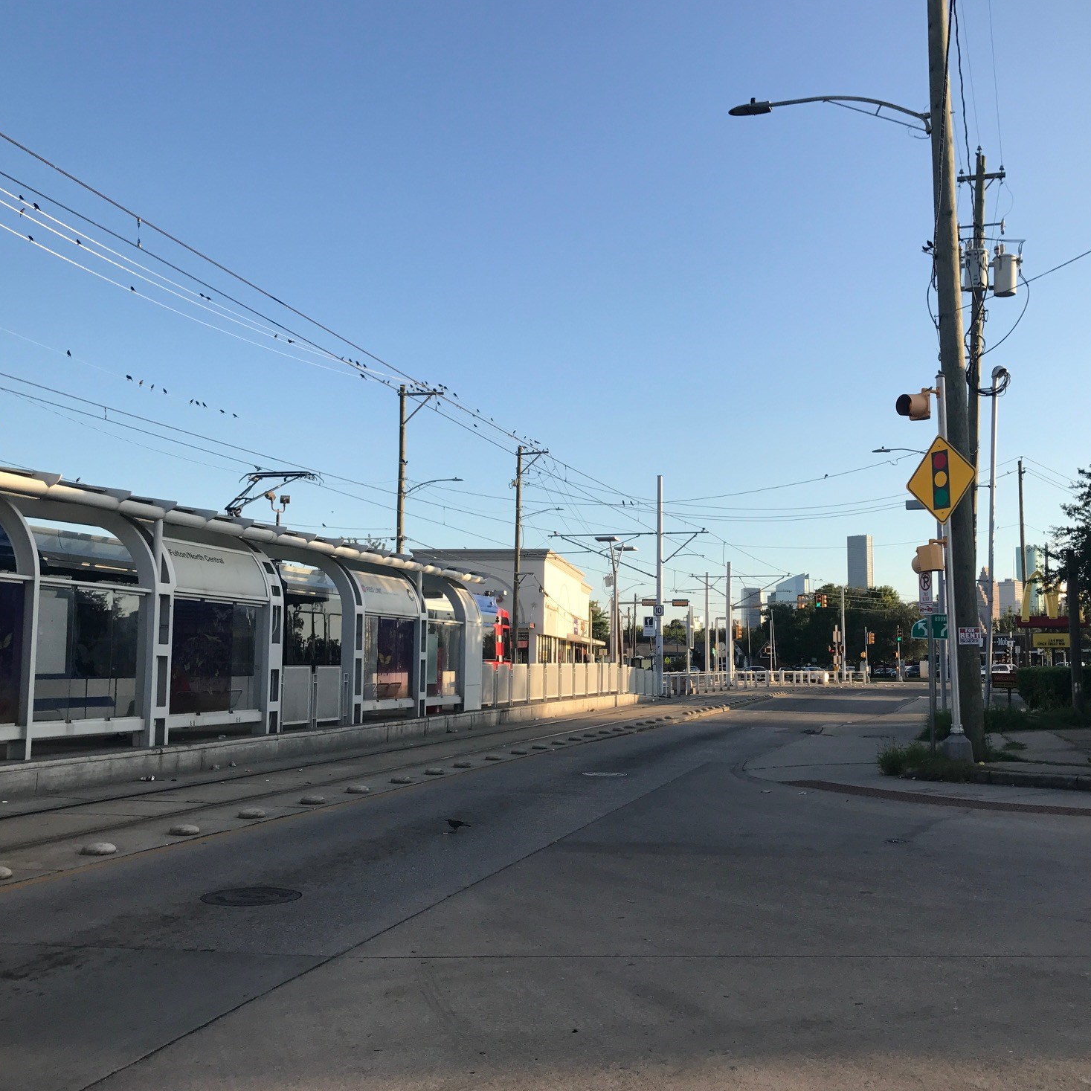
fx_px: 1212
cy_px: 553
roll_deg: -0.1
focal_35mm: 34
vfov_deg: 48.4
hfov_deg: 48.4
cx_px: 601
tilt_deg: +5.2
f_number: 1.8
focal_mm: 3.99
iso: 20
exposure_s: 1/1126
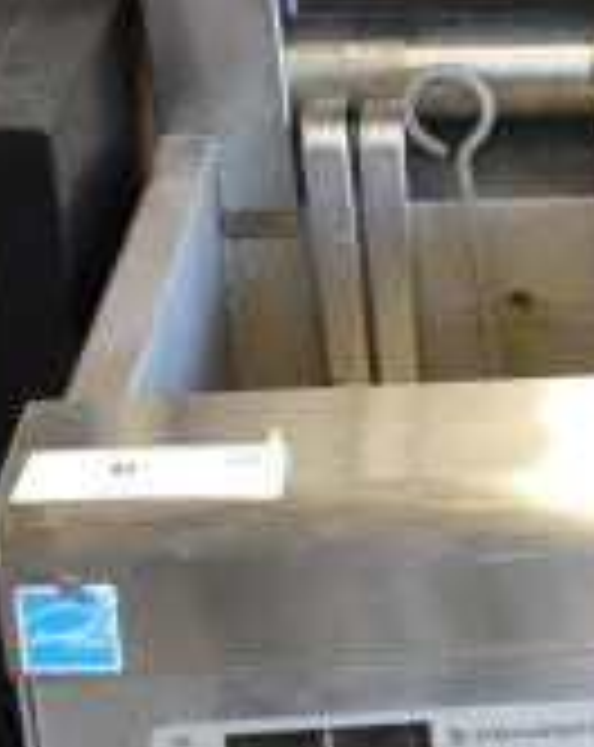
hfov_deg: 10.6
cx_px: 1310
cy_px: 763
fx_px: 2861
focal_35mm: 130
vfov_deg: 14.6
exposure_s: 1/80
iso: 1600
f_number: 4.5
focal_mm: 25
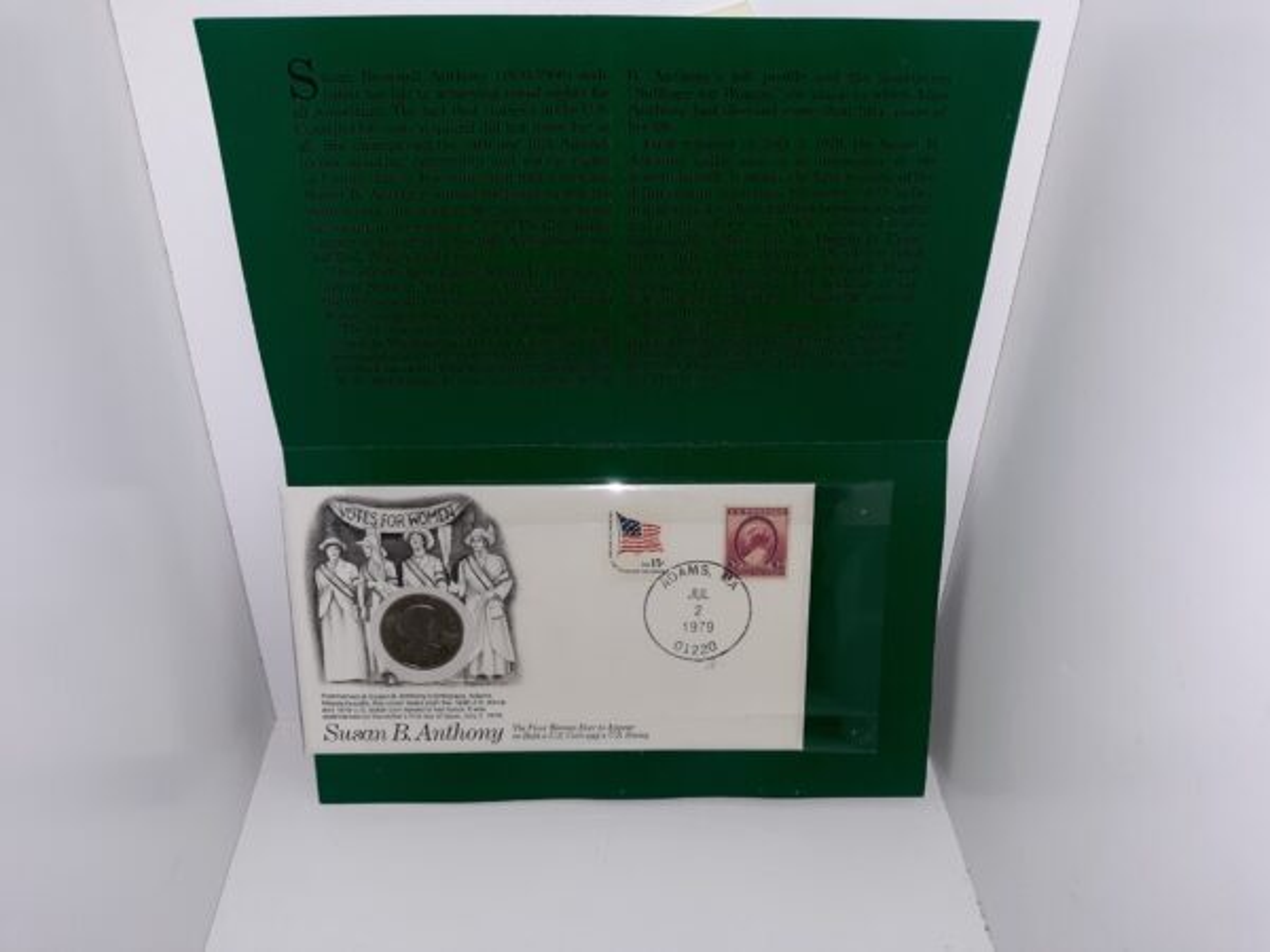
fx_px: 1027
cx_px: 635
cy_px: 476
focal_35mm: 28
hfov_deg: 63.4
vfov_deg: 49.7
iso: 40
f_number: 1.7
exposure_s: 1/154
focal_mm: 3.7
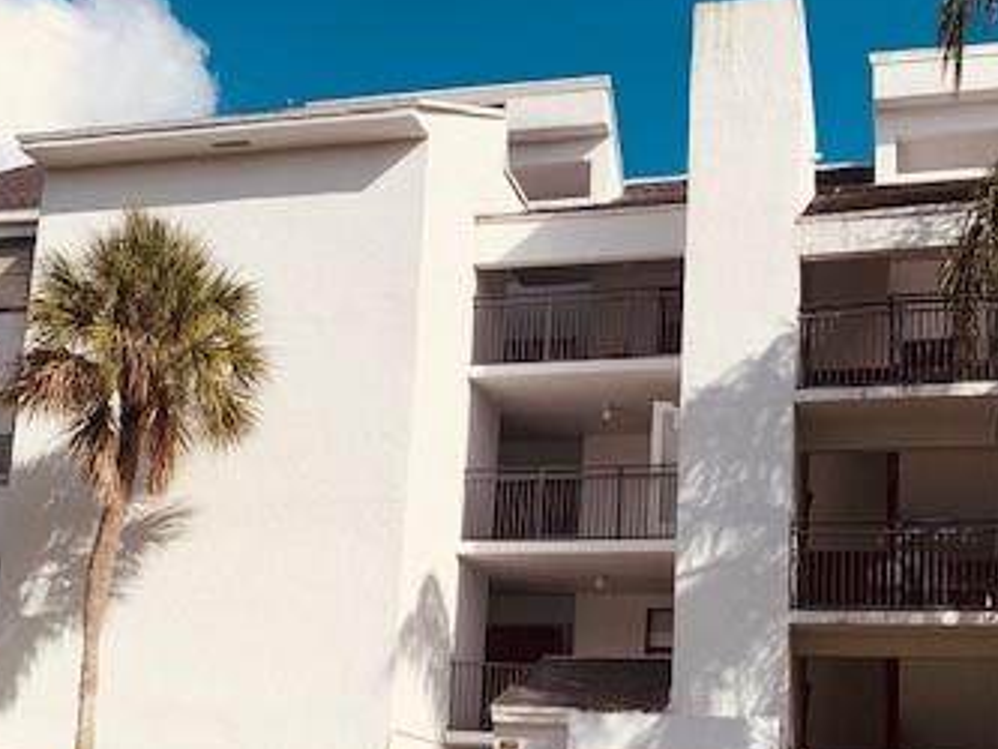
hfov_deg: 38.2
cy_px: 599
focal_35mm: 50
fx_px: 1442
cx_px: 527
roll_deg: -2.7
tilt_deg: +12.7
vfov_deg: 28.5
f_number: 1.8
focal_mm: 4.25
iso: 25
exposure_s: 1/3521
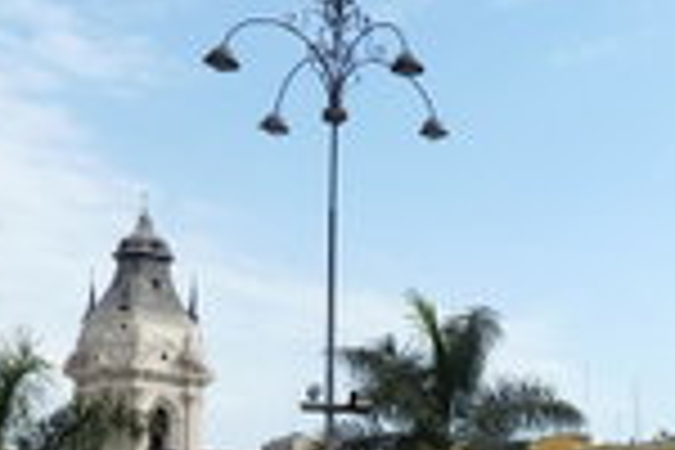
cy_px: 495
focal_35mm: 69
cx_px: 830
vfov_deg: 18.9
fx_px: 1294
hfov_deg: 25.8
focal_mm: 4.1
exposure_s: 1/500
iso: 80
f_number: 4
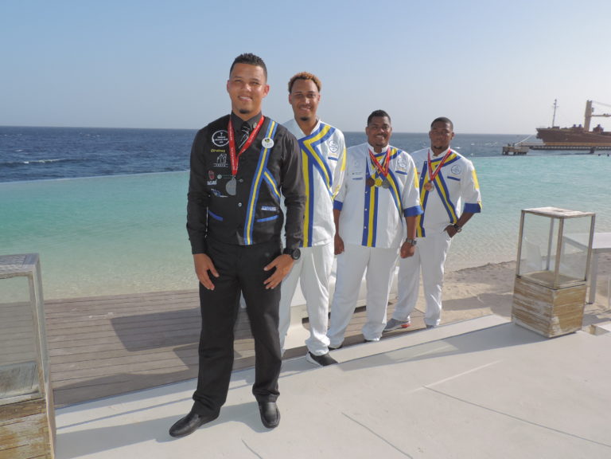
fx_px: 494
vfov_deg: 49.7
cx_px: 306
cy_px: 230
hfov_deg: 63.4
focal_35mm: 28
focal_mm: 4.9
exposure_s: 1/1250
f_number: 3.1
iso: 80
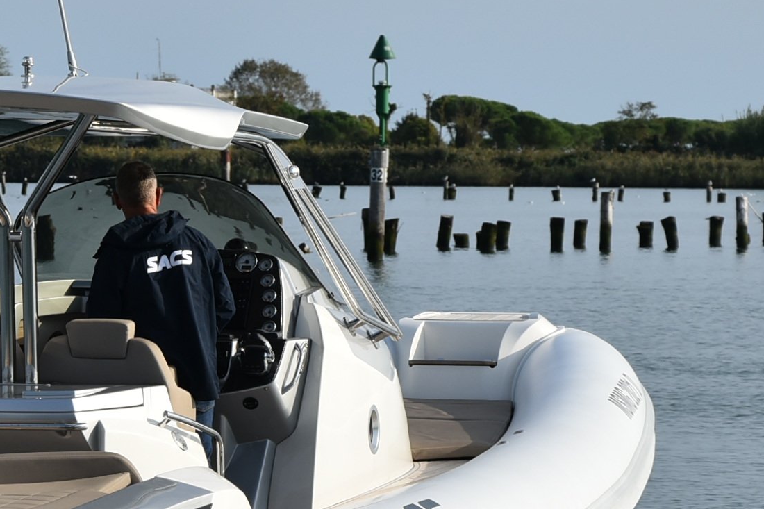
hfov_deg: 6.7
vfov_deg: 4.5
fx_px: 6500
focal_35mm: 306
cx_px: -51
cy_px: 426
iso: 100
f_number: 9
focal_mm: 75
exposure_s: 1/320
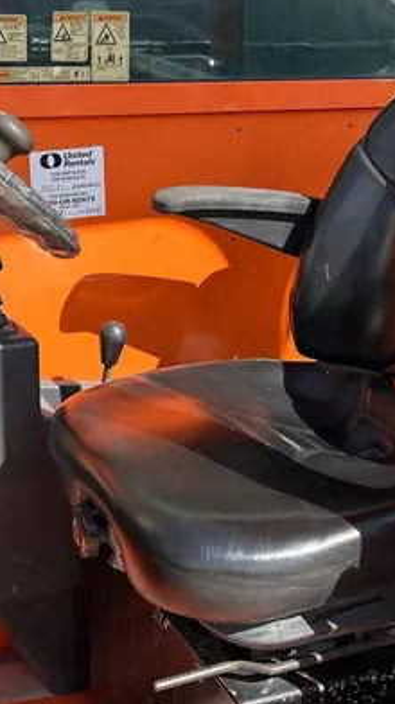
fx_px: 989
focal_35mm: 53
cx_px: 90
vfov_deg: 39.2
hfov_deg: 22.3
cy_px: 342
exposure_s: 1/1779
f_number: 1.5
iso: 50
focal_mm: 5.7
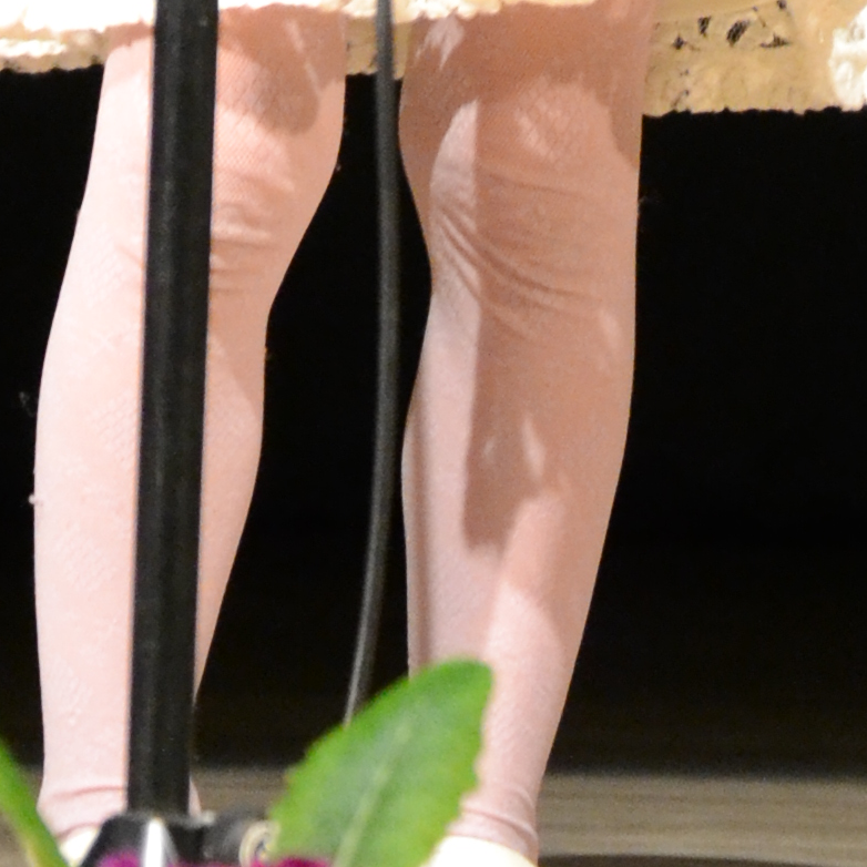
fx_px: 18093
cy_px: -1044
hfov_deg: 2.7
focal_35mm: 639
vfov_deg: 2.7
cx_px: 478
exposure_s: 1/50
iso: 1600
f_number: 5
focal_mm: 85
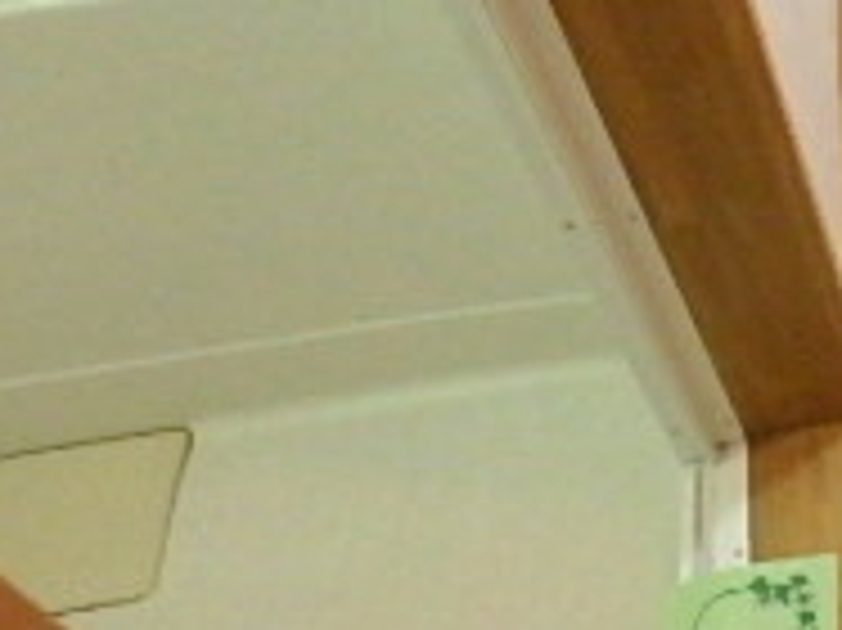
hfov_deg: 20.7
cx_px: 1432
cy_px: 36
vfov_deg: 19.9
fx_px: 1750
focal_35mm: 72
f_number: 3.5
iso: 640
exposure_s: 1/30
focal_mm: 3.7
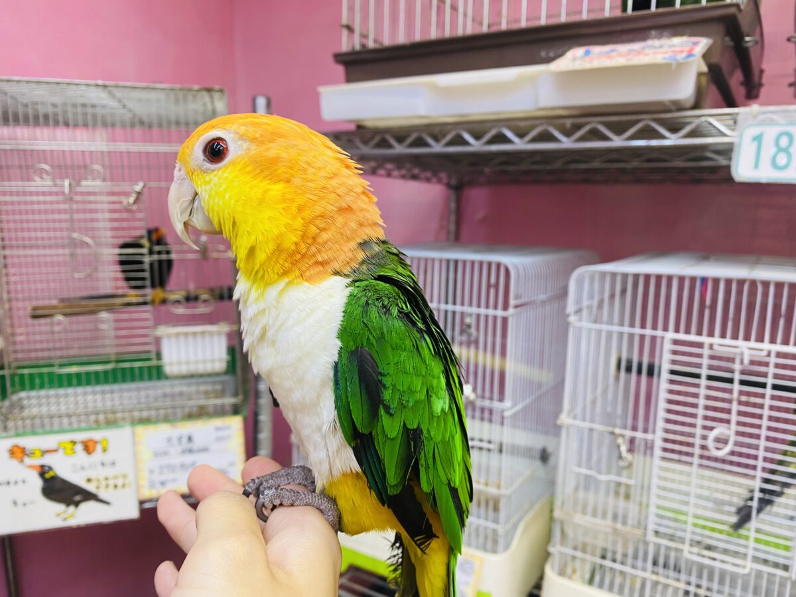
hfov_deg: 67.3
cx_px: 398
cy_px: 298
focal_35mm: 26
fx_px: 598
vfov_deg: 53.1
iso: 80
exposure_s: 1/50
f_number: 1.8
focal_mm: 4.25
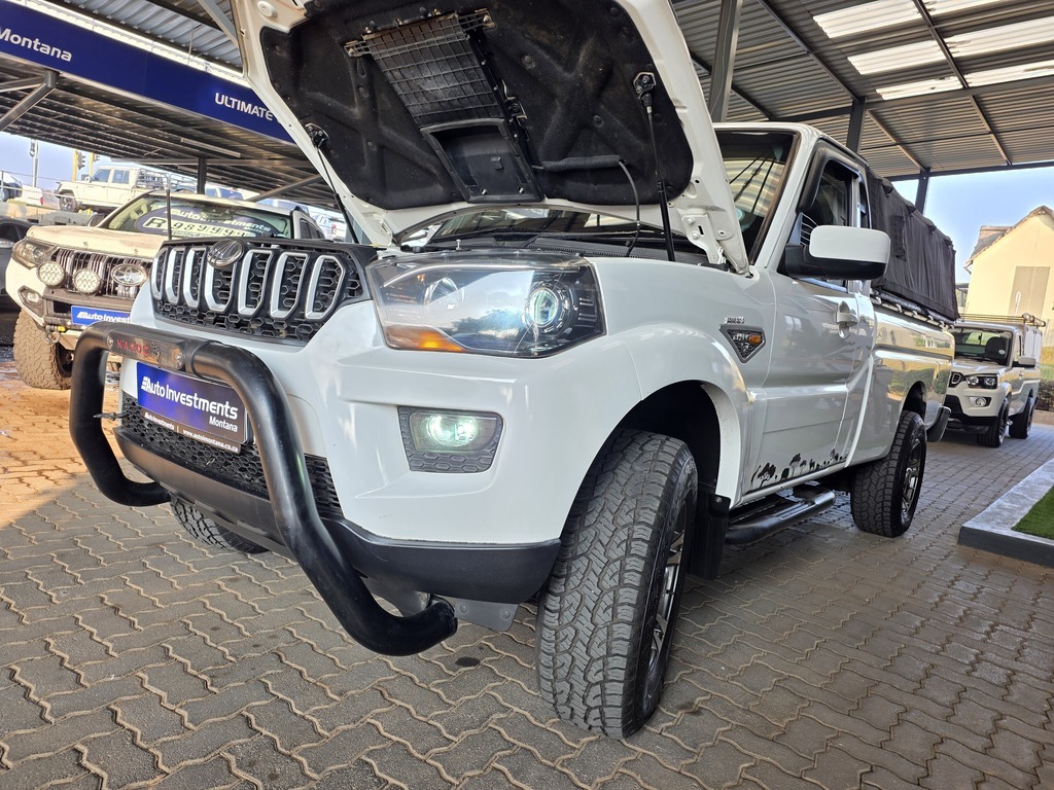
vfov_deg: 58.9
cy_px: 395
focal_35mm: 23
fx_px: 700
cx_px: 527
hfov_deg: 73.9
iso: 12
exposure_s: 1/52.3
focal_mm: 6.25
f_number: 1.7
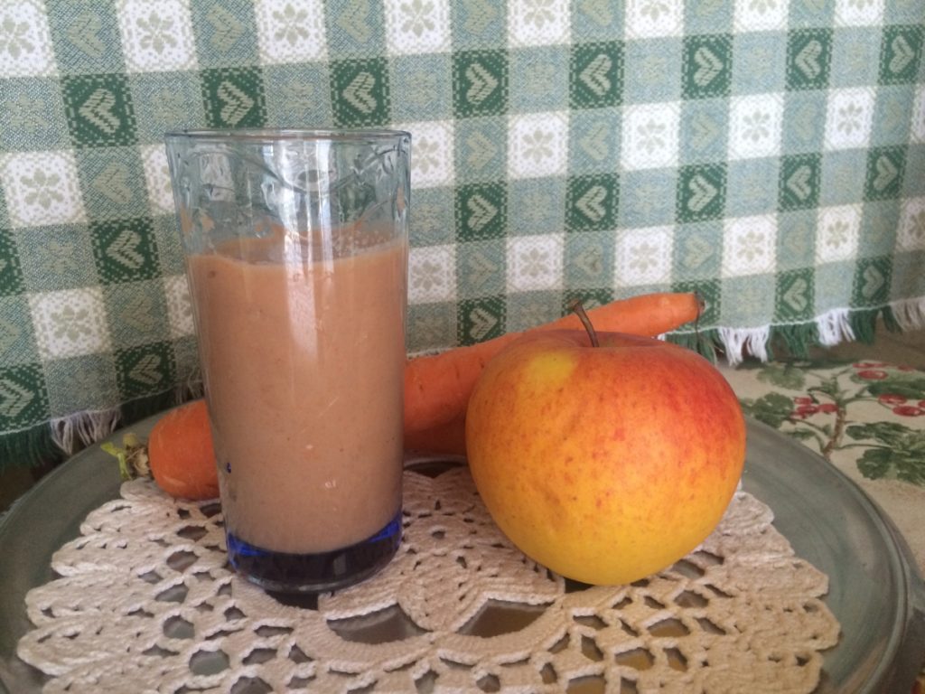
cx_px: 462
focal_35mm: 30
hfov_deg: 60.0
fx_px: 802
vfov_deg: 46.8
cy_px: 347
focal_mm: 4.12
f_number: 2.2
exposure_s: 1/30
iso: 160
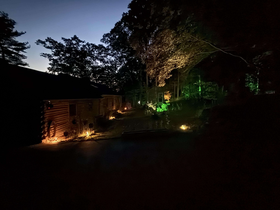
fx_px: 113
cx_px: 140
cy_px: 105
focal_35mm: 14
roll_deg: -1.7
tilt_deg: -4.4
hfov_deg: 102.1
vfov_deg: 85.7
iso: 8000
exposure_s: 1/4
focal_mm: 2.22
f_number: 2.2
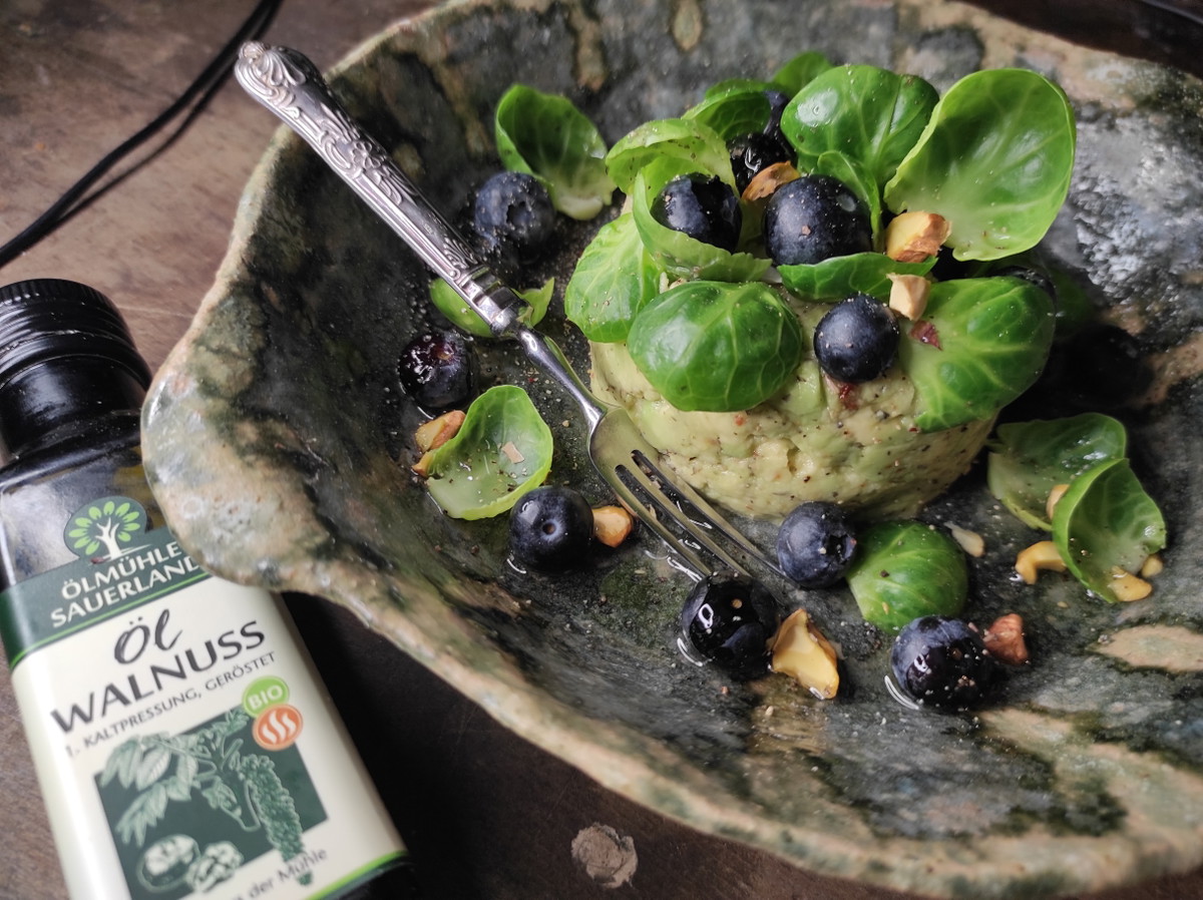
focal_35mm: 25
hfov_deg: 69.4
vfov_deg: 54.8
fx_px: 868
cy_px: 450
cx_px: 602
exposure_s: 1/33
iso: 101
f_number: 1.89
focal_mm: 5.43
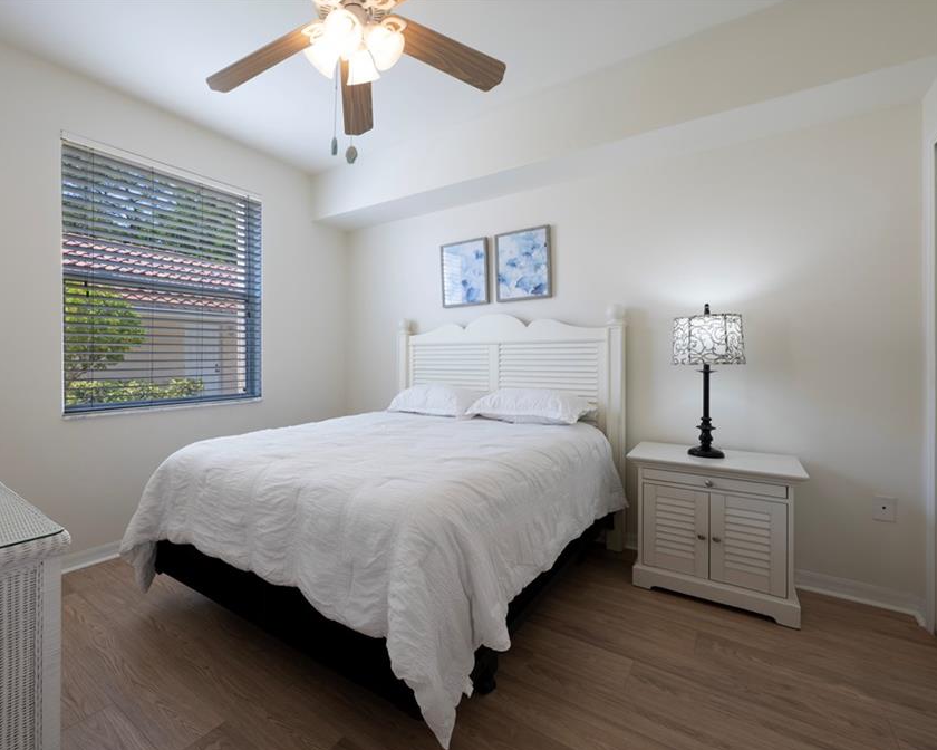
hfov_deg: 91.8
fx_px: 444
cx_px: 373
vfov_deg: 80.4
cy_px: 377
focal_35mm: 16
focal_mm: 14
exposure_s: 1/160
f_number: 11
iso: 160
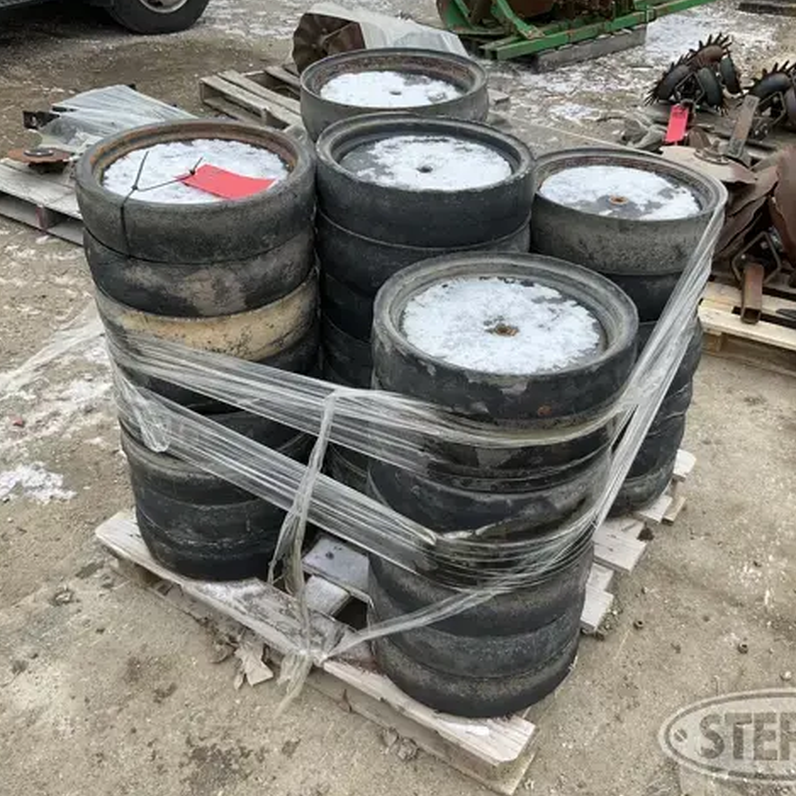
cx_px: 416
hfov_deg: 47.2
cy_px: 397
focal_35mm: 35
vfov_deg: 47.2
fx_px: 911
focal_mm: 3
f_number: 1.8
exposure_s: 1/225
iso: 20
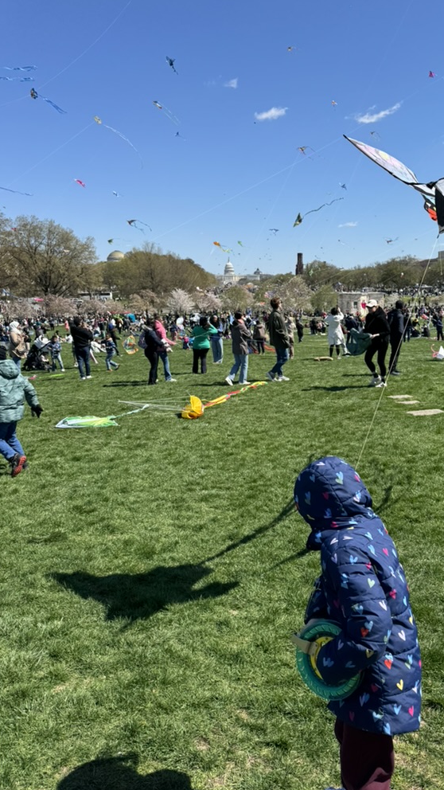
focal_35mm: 27
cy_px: 400
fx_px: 565
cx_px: 298
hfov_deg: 42.3
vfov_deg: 69.9
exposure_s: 1/4310
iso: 80
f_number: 1.78
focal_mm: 6.76
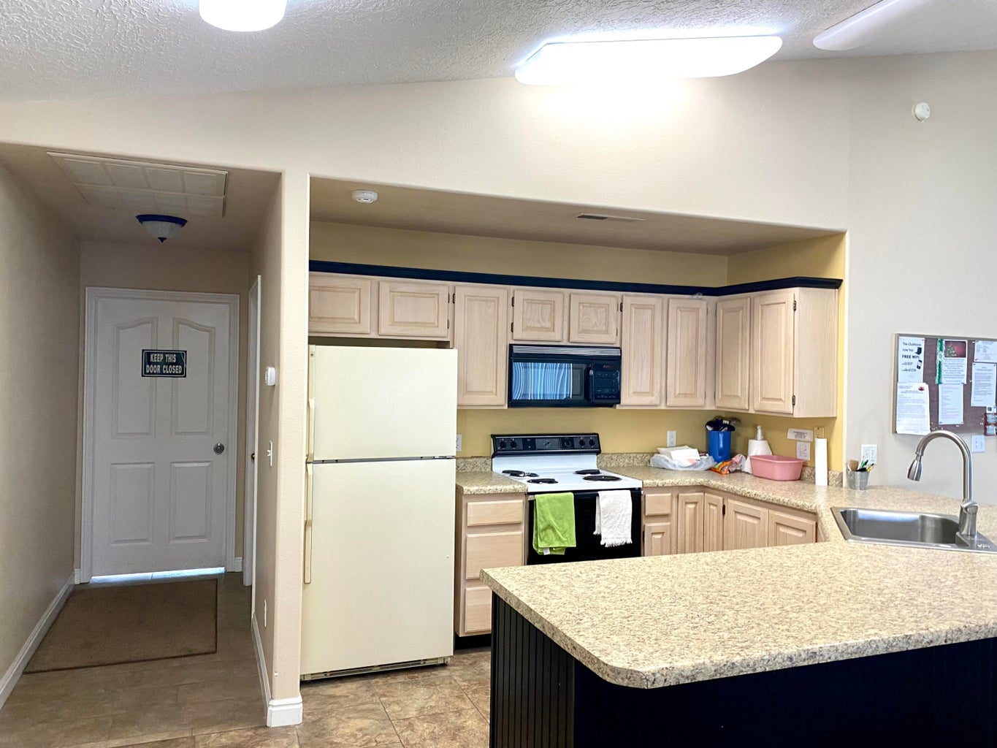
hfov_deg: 67.3
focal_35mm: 26
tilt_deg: -2.3
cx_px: 498
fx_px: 749
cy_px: 374
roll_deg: -0.3
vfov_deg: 53.1
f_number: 1.8
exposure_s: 1/60
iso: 125
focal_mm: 4.25
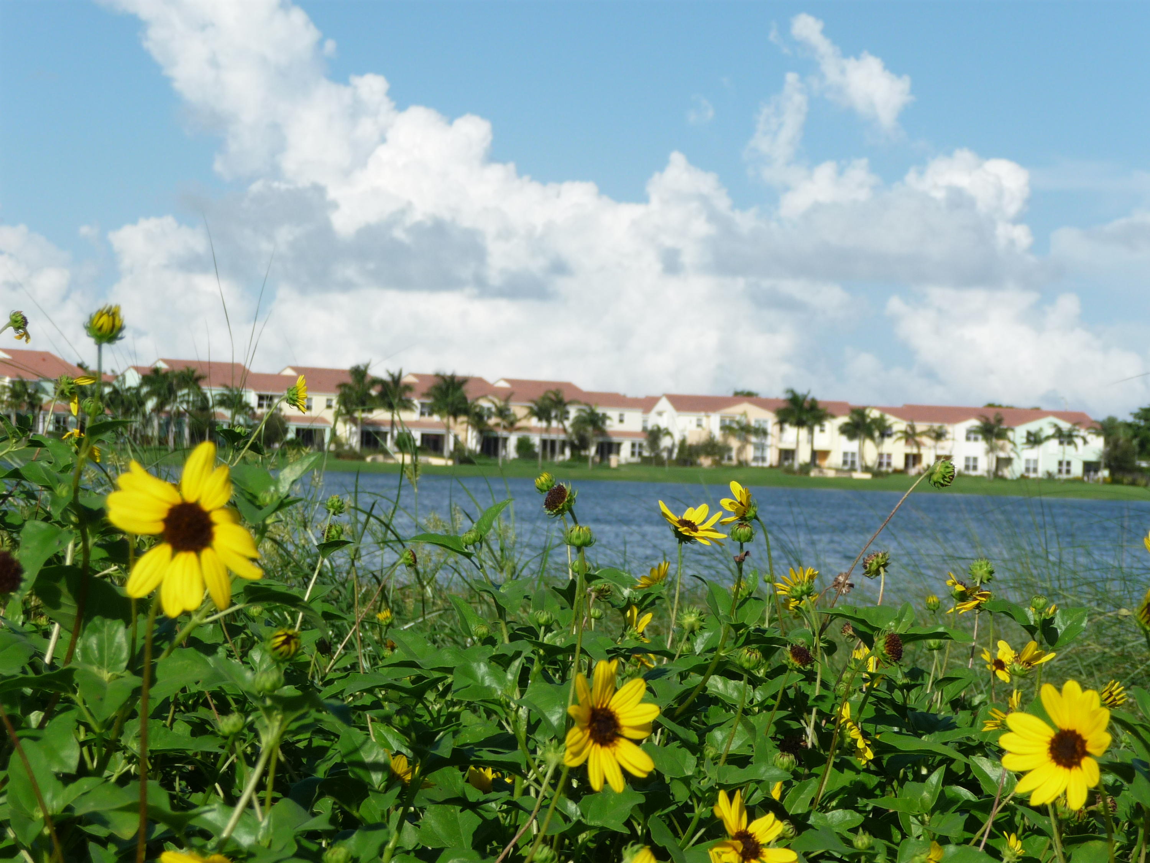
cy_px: 432
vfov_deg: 16.6
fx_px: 2957
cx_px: 575
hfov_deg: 22.0
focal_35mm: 89
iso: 100
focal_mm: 15.2
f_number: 4.7
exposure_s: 1/800
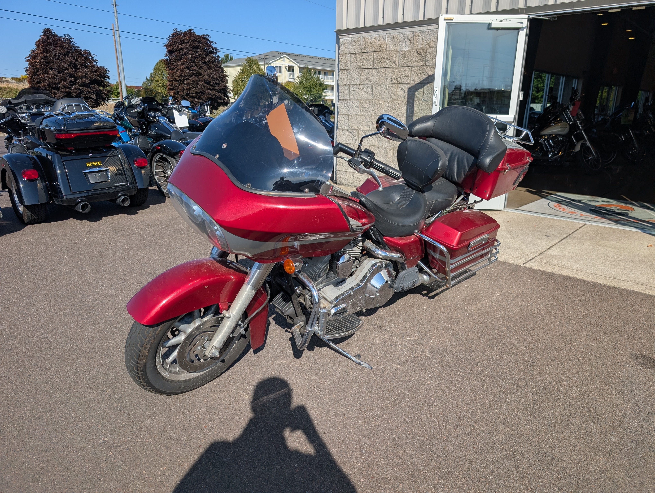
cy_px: 246
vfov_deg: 56.9
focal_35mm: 24
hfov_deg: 71.5
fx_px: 455
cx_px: 328
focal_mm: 6.9
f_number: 1.68
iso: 19
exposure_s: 1/1513
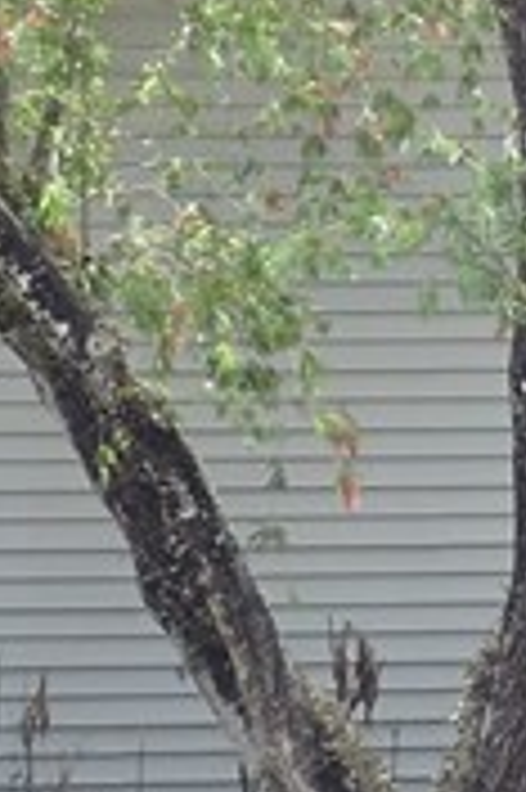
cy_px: 207
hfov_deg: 5.9
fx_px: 4985
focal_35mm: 227
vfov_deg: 9.1
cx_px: 890
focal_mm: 4.3
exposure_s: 1/320
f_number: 3
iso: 100
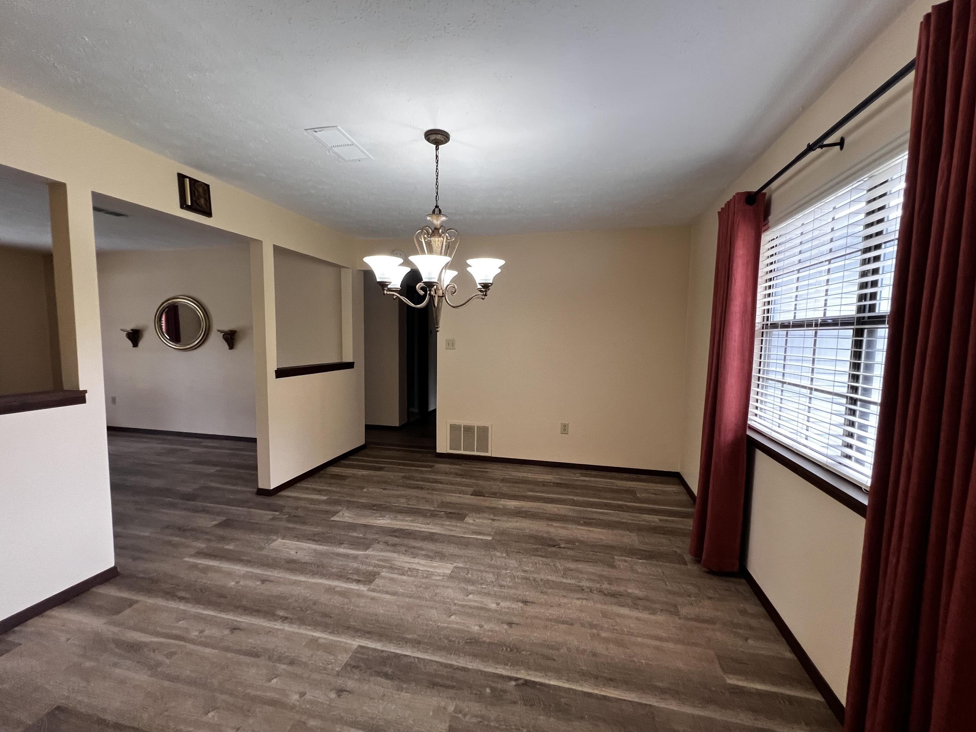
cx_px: 482
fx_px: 395
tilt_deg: -6.5
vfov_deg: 85.7
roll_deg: -0.7
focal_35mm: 14
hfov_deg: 102.1
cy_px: 372
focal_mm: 1.57
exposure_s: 1/120
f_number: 1.8
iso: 250
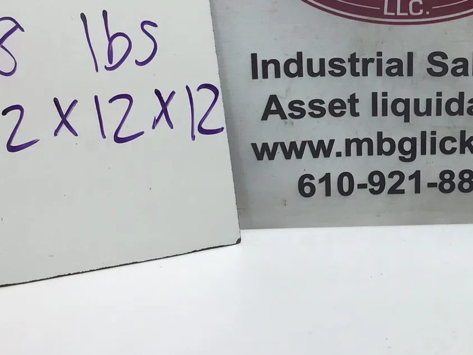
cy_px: 96
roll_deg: +0.9
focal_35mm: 74
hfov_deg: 25.8
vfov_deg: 19.8
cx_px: 392
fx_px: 1011
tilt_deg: -22.3
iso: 25
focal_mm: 3.3
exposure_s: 1/179
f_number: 2.4
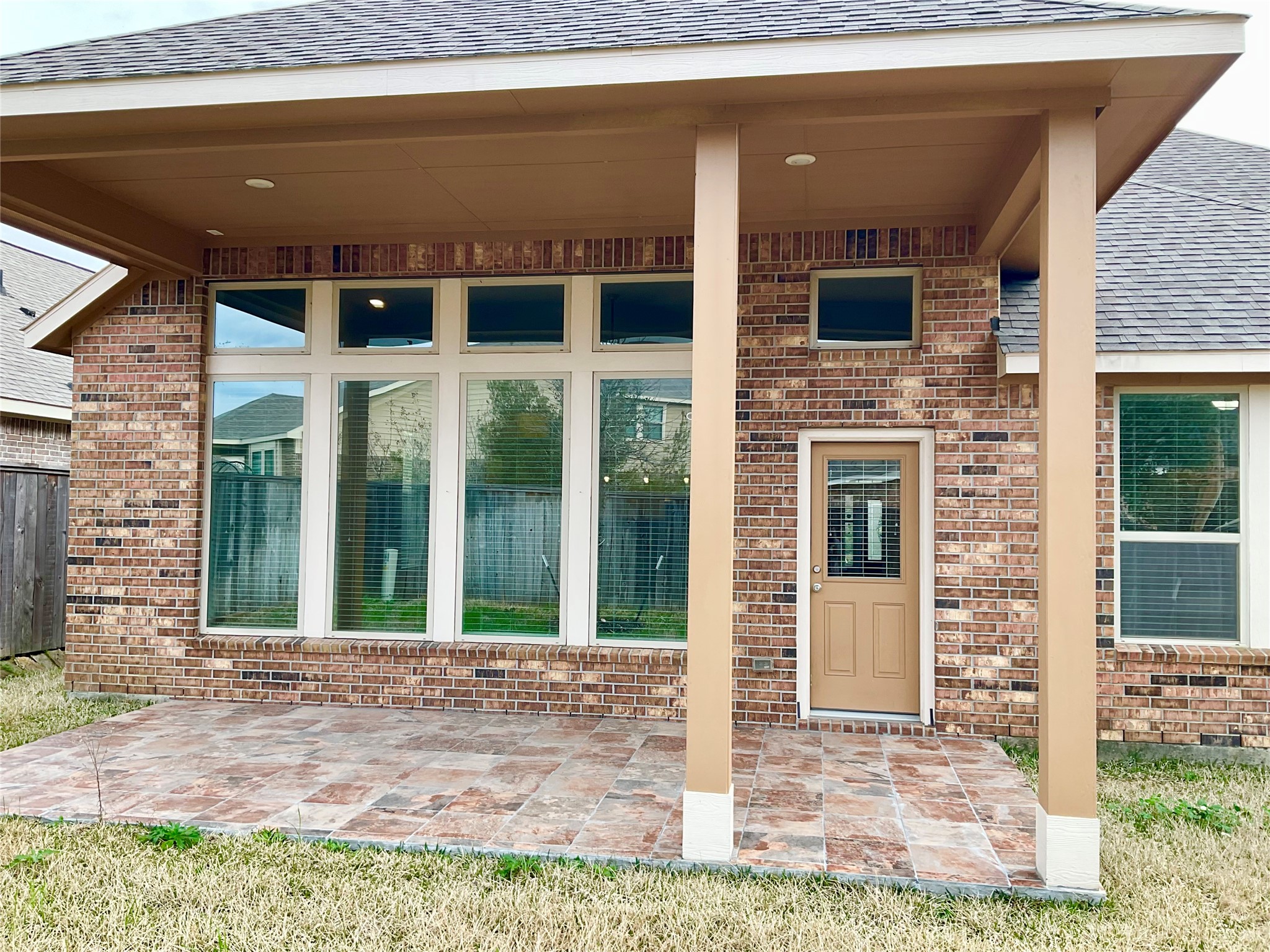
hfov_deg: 61.7
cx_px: 635
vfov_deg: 48.2
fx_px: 1064
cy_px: 476
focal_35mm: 29
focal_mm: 3
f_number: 1.8
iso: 16
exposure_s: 1/176
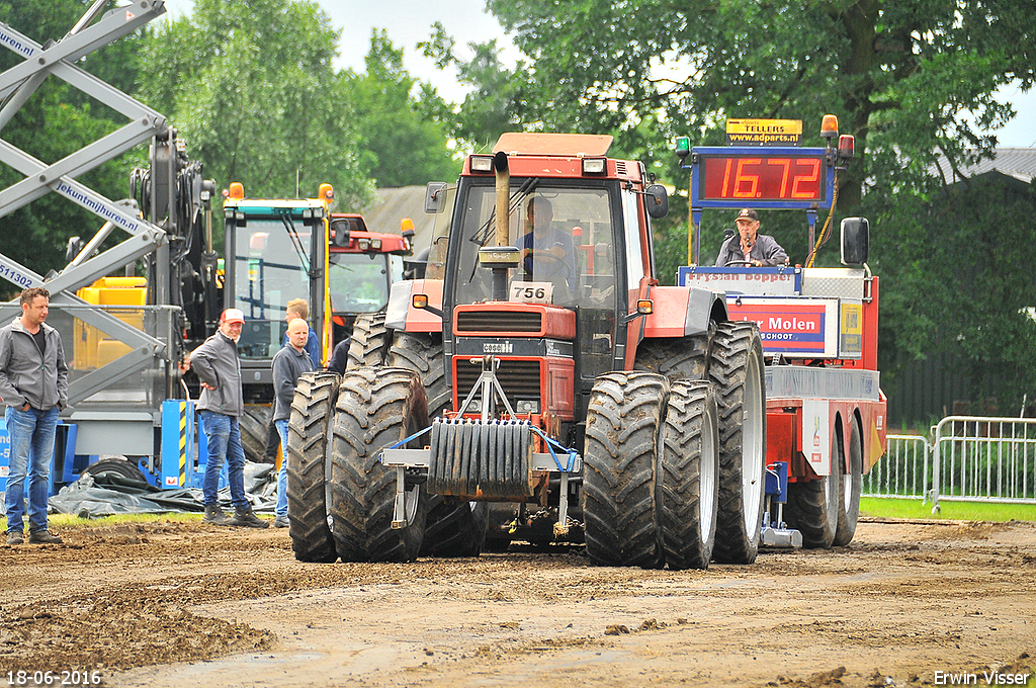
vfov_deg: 3.8
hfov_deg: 5.7
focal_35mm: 360
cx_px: 518
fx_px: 10347
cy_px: 344
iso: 500
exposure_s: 1/800
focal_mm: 240
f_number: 5.6
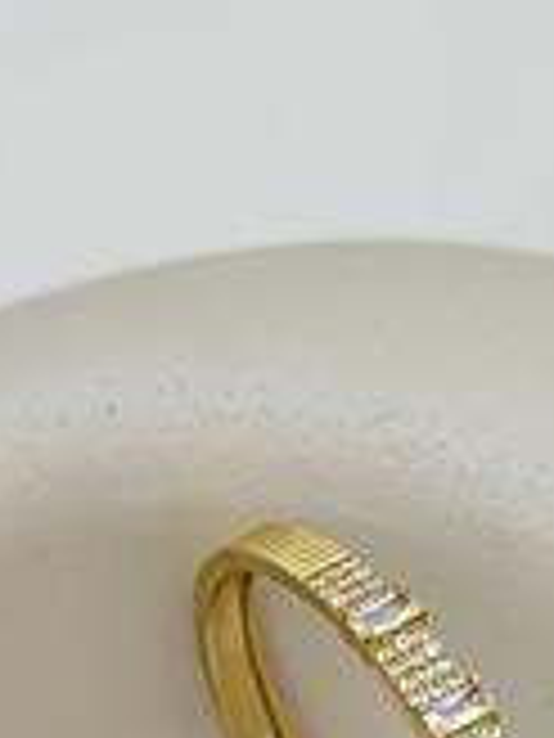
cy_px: 943
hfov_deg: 9.5
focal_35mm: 156
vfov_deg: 12.3
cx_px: 230
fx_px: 3329
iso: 64
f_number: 1.8
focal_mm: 6.86
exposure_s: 1/720
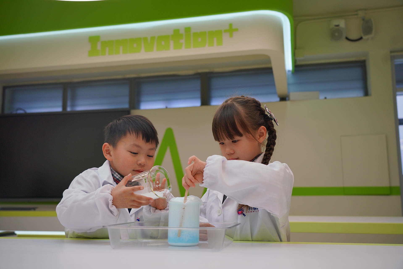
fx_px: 392
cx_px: 202
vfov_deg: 37.9
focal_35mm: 35
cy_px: 134
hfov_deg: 54.4
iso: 400
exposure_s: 1/500
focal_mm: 35
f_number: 4
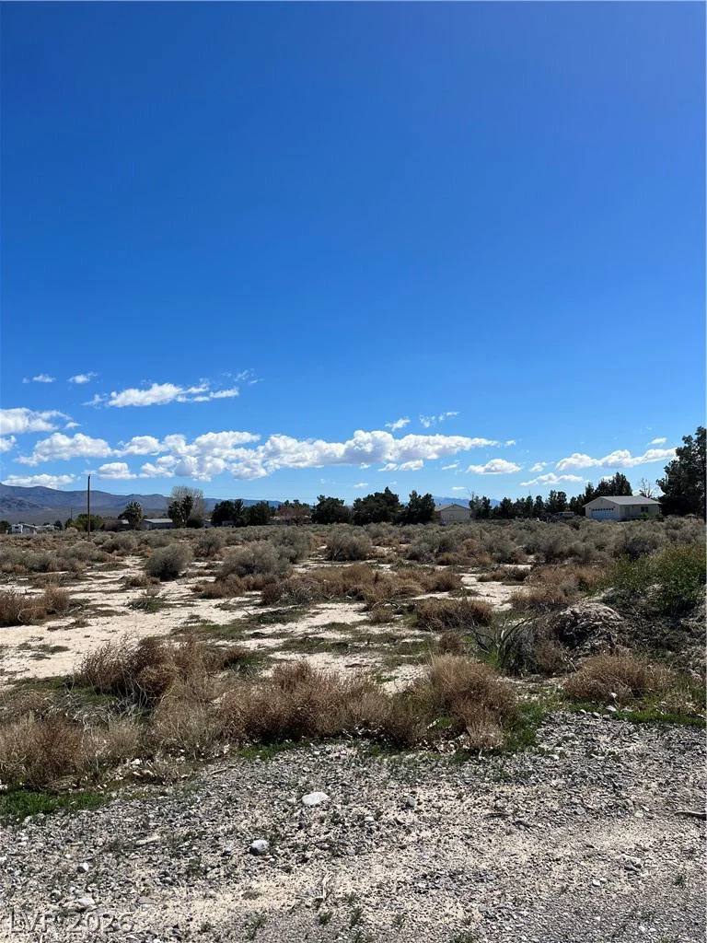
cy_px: 472
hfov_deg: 53.1
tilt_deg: +4.4
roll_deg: +2.5
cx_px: 354
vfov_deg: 67.3
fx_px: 708
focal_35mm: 26
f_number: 1.6
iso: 50
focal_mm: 5.1
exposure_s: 1/5848
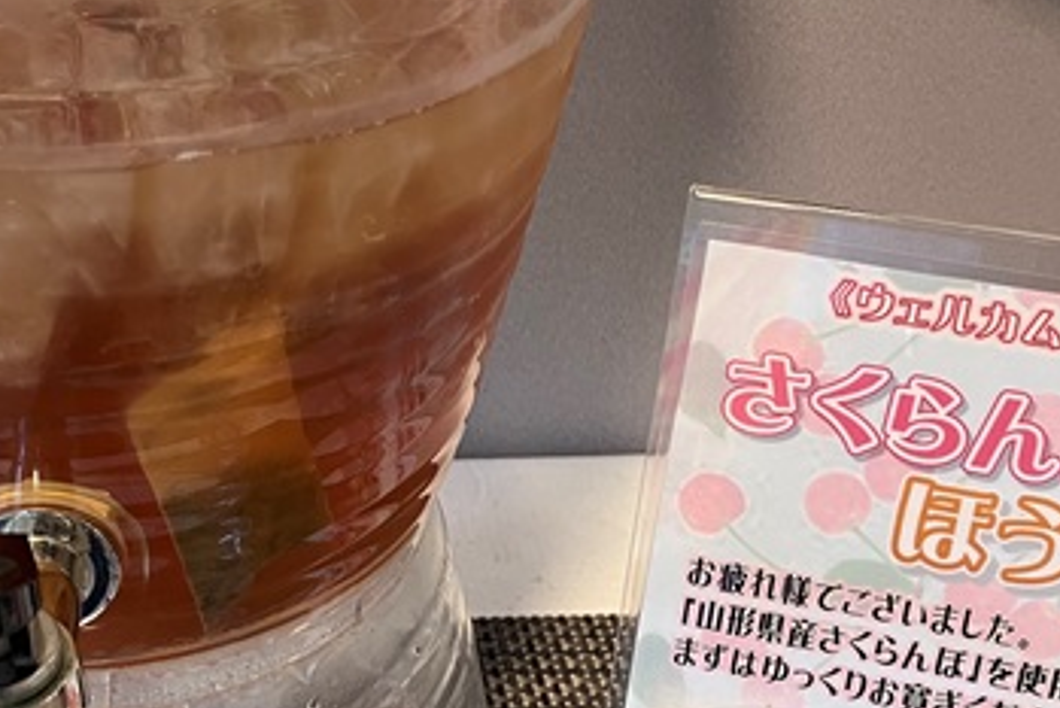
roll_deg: -0.7
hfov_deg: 32.9
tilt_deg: -32.3
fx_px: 1767
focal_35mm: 60
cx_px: 289
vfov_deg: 22.6
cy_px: 383
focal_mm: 3.99
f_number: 1.8
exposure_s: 1/50
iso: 125
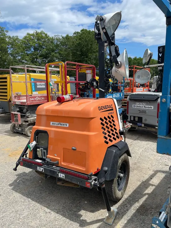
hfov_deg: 53.1
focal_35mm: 26
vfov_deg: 67.3
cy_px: 114
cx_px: 86
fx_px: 171
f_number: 1.6
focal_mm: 4.2
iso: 32
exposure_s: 1/4000
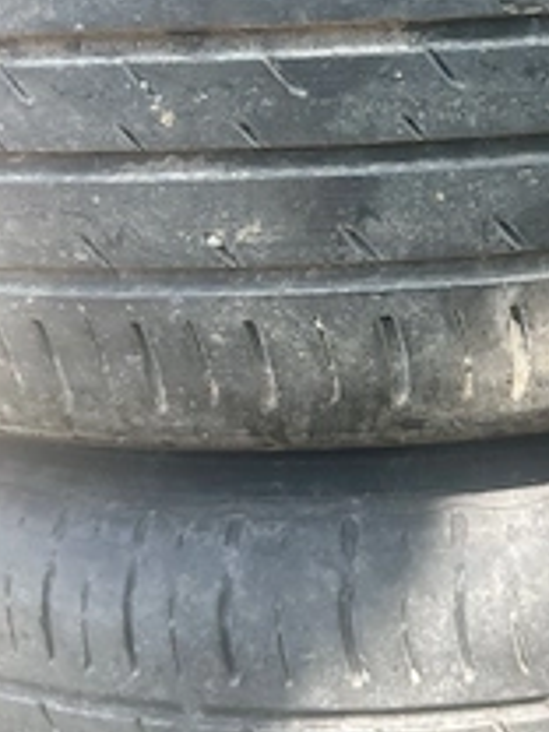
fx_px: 1057
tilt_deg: -17.6
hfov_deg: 28.5
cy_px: 236
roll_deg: +2.3
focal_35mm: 50
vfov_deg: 37.7
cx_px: 443
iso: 50
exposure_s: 1/366
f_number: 1.5
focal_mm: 5.7
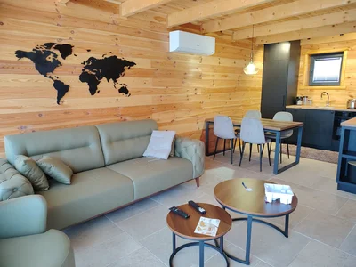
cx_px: 178
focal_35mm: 24
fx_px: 247
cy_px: 134
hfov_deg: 71.6
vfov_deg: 56.8
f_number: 1.75
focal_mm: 5.25
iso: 938
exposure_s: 1/25
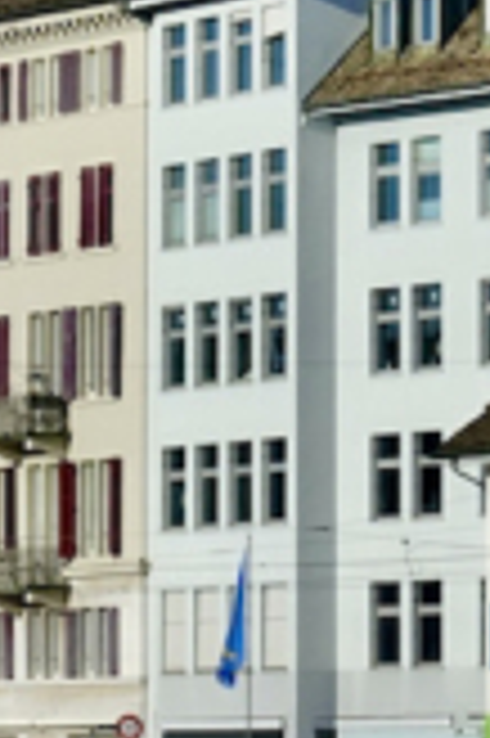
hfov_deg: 3.8
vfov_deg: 5.7
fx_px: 7447
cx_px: 324
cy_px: 218
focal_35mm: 364
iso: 125
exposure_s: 1/100
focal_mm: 21.19
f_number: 5.6
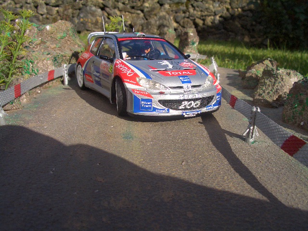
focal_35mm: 35
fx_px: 311
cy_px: 116
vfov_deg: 40.7
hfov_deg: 52.6
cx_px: 154
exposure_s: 1/640
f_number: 4.3
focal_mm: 5.8
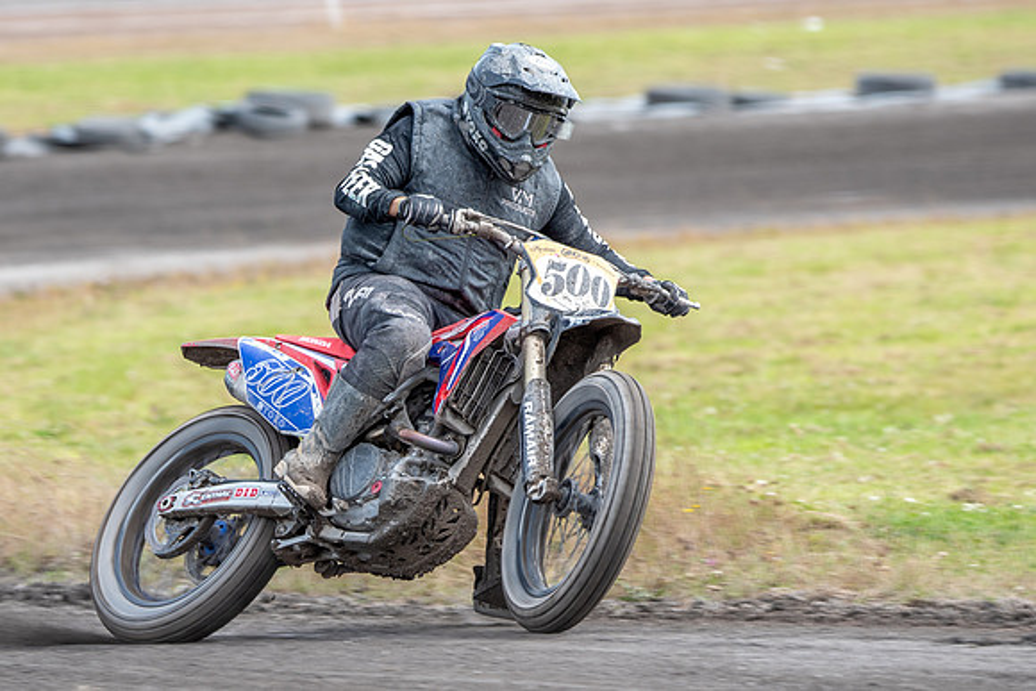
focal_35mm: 497
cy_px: 388
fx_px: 14311
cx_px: 436
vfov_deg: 2.8
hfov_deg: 4.1
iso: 200
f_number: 5.6
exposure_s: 1/400
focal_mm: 300
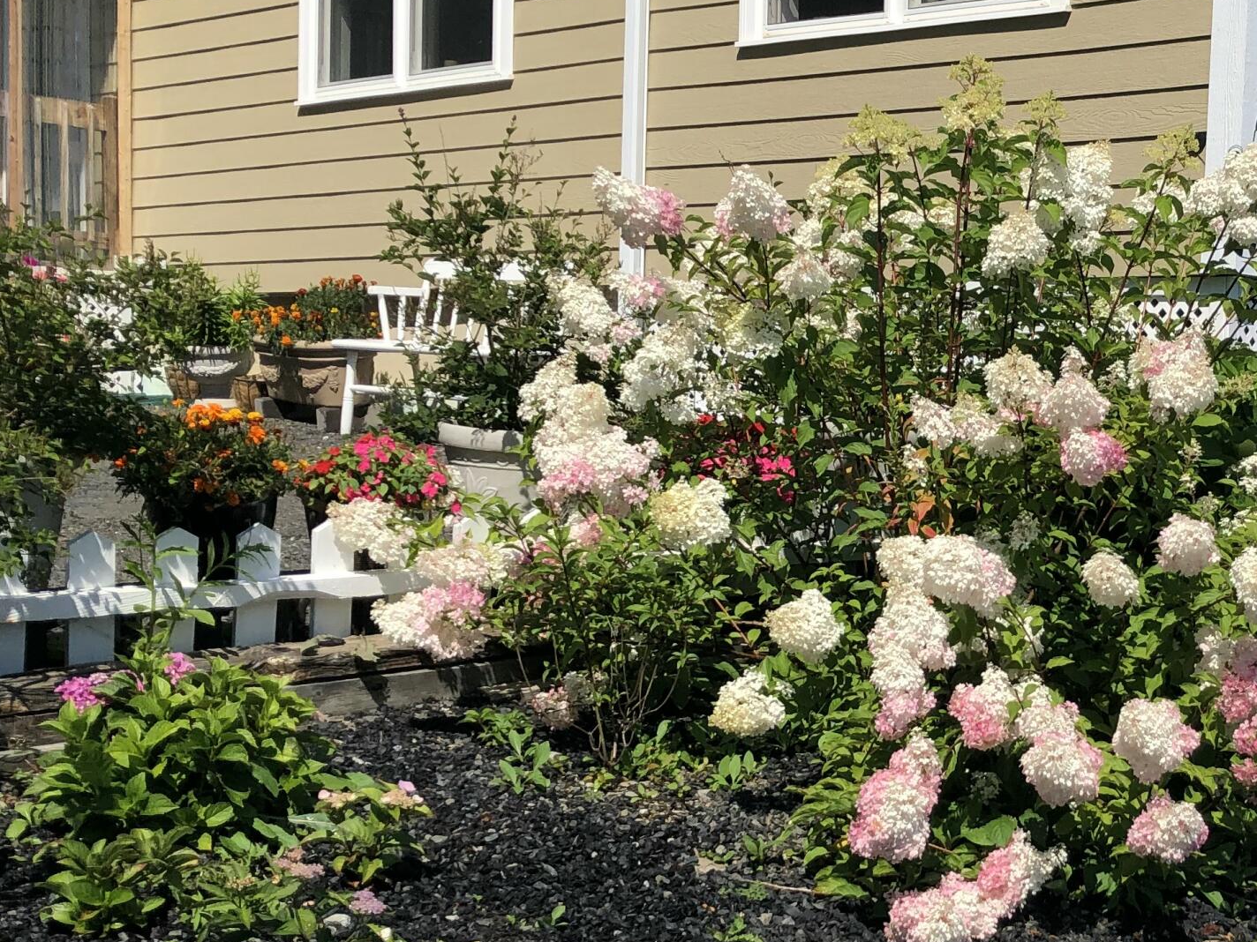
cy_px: 572
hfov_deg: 31.5
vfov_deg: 24.8
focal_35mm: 59
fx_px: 2142
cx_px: 1070
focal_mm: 3.99
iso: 20
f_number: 1.8
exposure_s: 1/2825
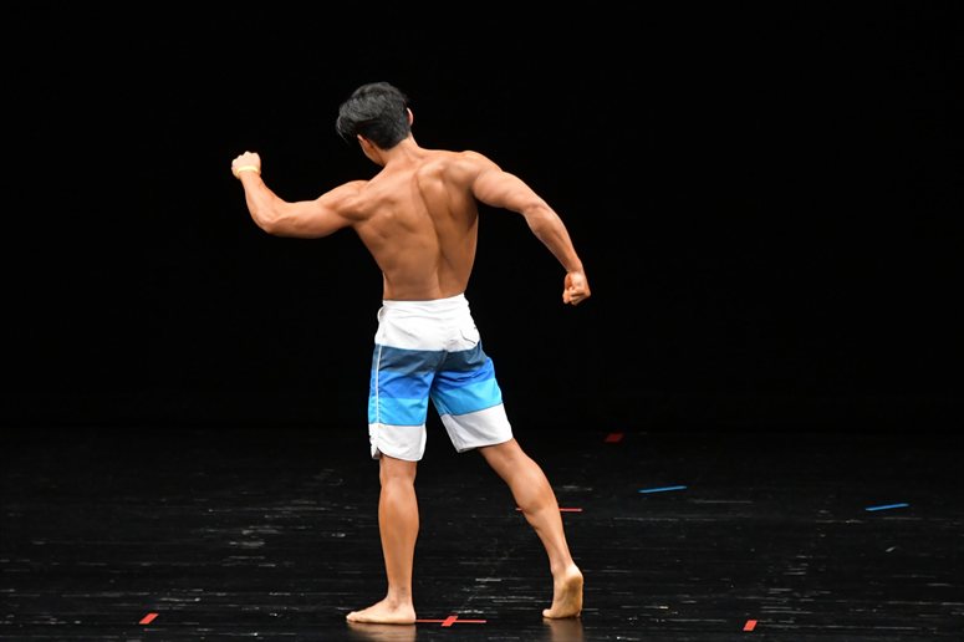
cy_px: 321
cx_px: 482
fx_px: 8030
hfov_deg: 6.9
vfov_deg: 4.6
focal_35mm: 300
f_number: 5.6
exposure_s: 1/400
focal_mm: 200
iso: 3200
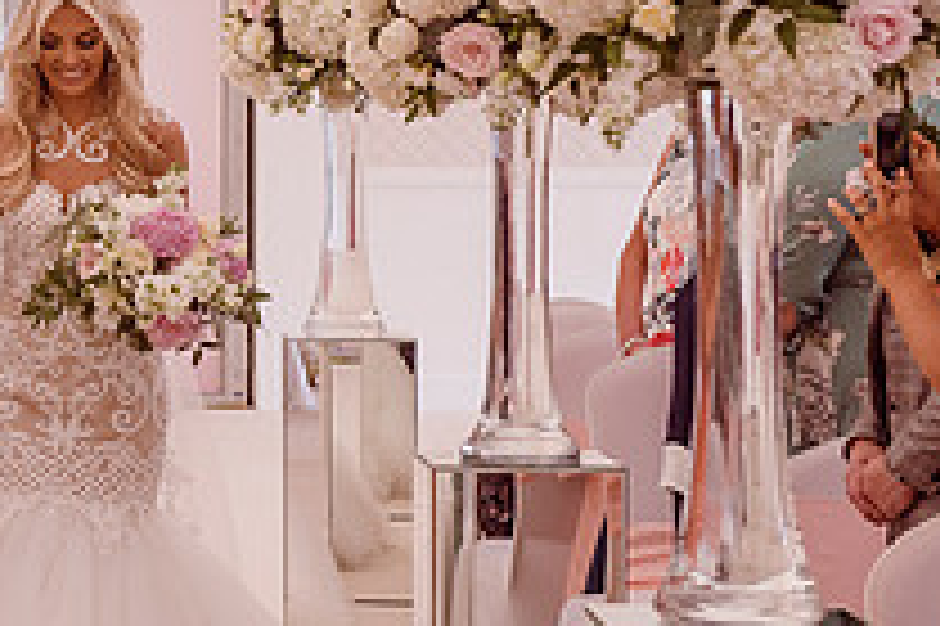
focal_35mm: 172
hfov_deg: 11.7
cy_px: 164
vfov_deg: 8.0
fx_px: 4487
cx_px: -211
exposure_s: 1/500
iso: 640
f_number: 5.6
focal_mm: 62
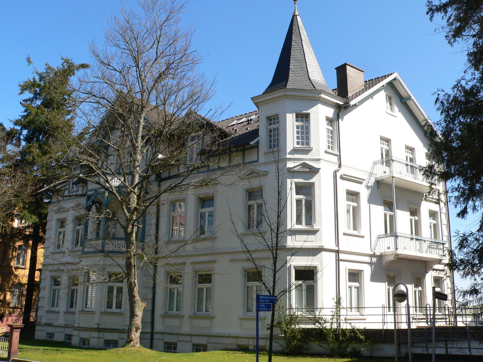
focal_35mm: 36
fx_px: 502
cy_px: 181
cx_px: 242
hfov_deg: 51.4
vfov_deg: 39.7
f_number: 5.6
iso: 200
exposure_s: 1/800
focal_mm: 6
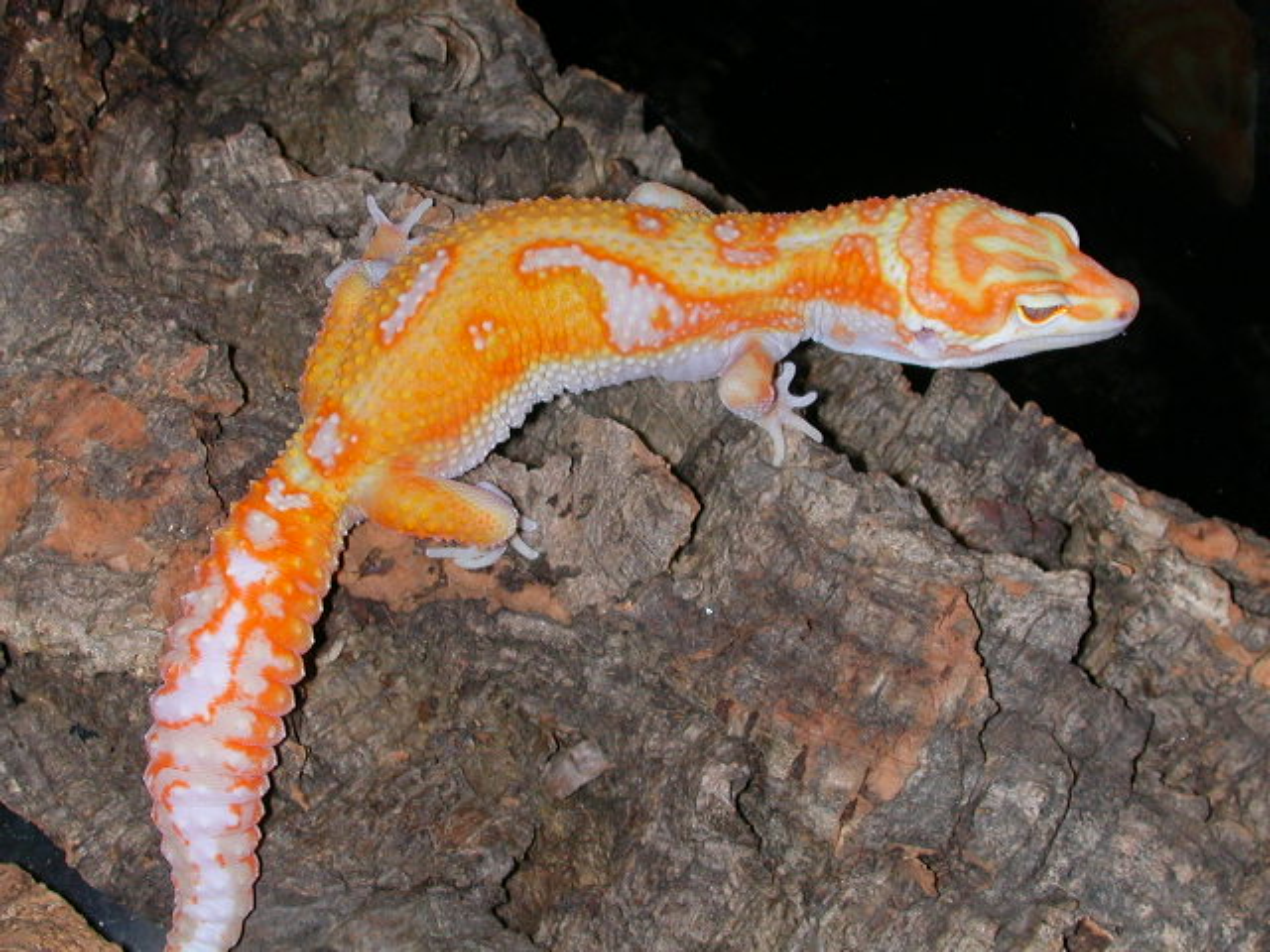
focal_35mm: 64
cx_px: 635
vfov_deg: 22.9
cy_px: 476
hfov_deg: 30.3
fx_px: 2348
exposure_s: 1/59.9
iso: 100
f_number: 5.9
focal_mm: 9.7
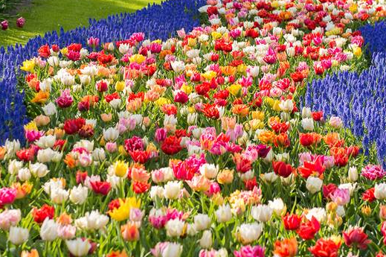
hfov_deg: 14.9
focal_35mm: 138
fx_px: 1478
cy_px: 70
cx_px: 231
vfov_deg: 9.9
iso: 200
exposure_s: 1/320
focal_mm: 70
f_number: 5
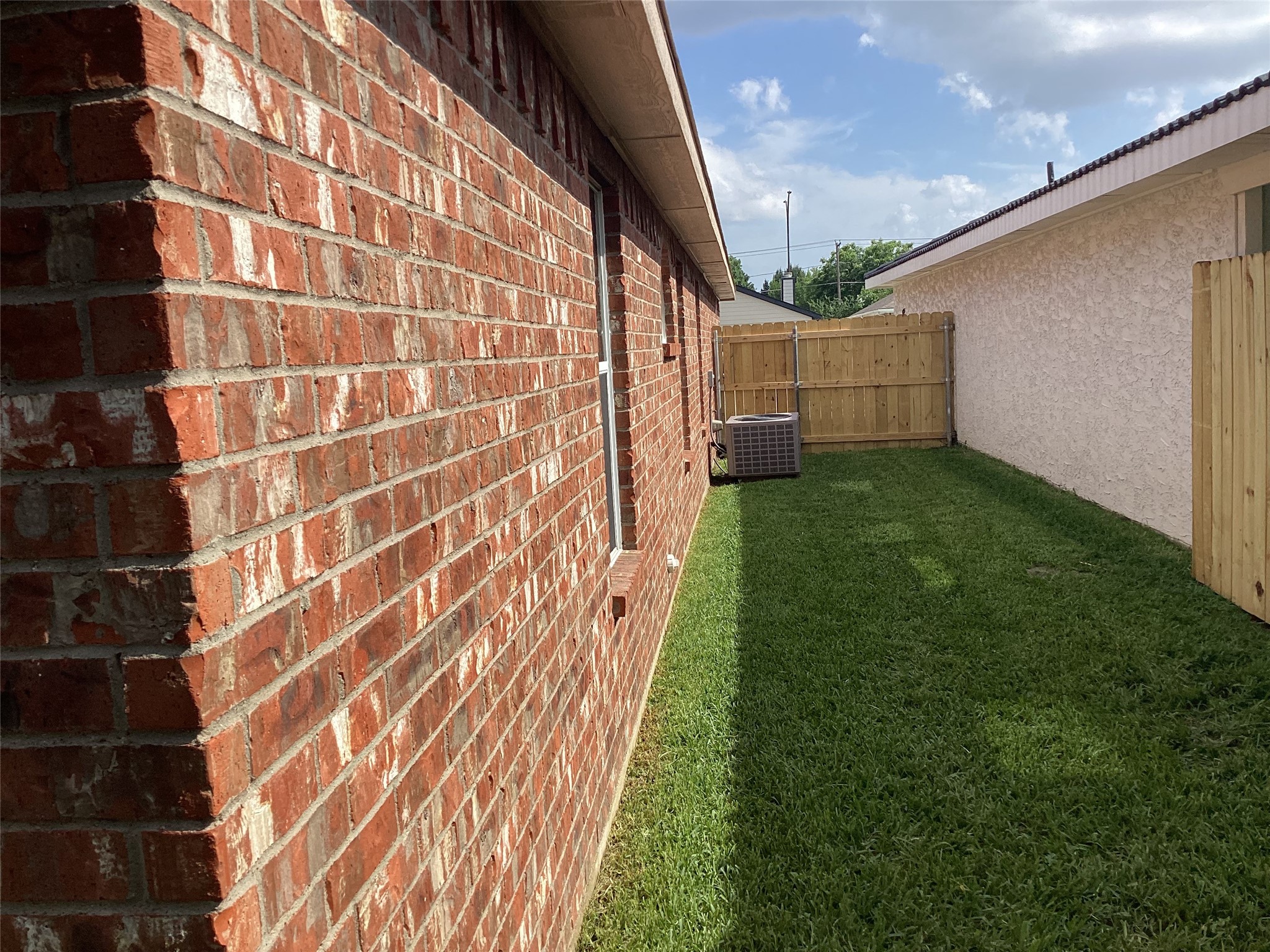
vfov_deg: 45.4
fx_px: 1137
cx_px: 635
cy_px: 476
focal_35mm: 31
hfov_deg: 58.4
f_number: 2.4
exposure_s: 1/1274
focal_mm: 3.3
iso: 25
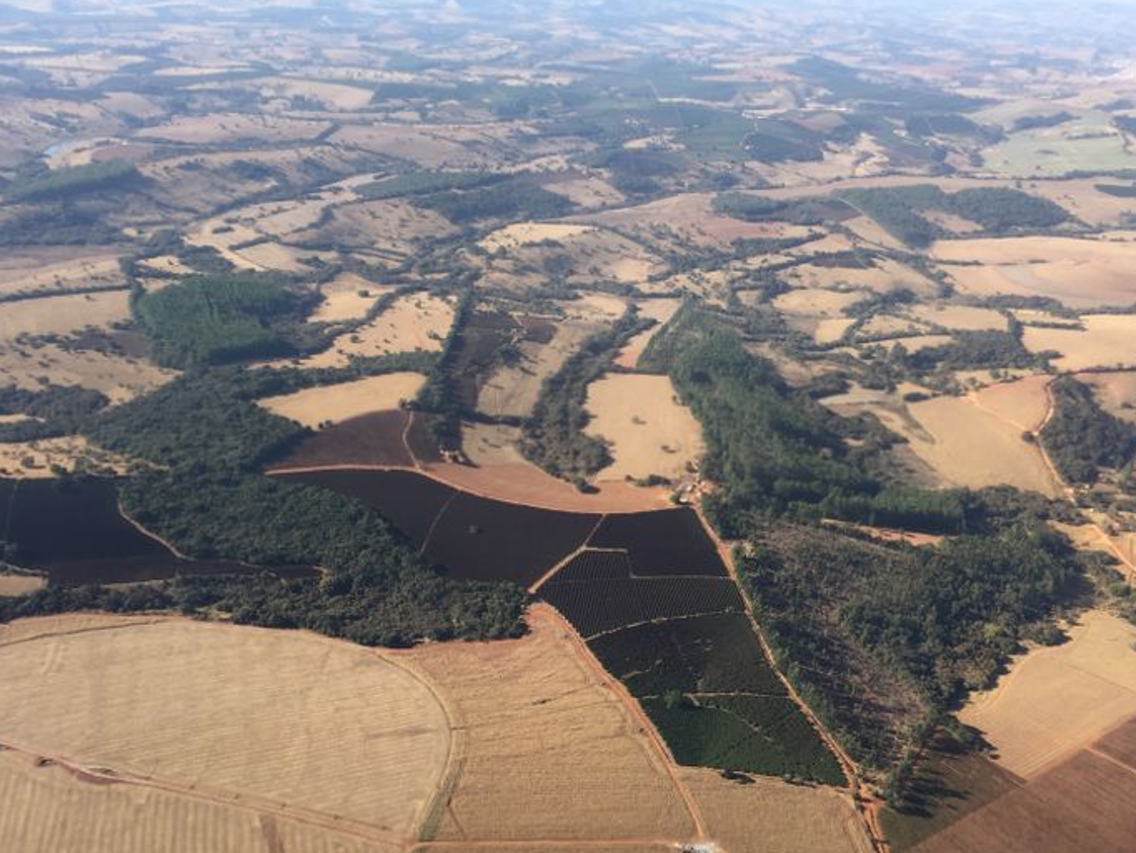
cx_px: 625
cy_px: 478
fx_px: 1116
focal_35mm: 34
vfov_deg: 41.7
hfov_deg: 53.8
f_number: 2.2
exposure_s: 1/599
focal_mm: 4.15
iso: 32
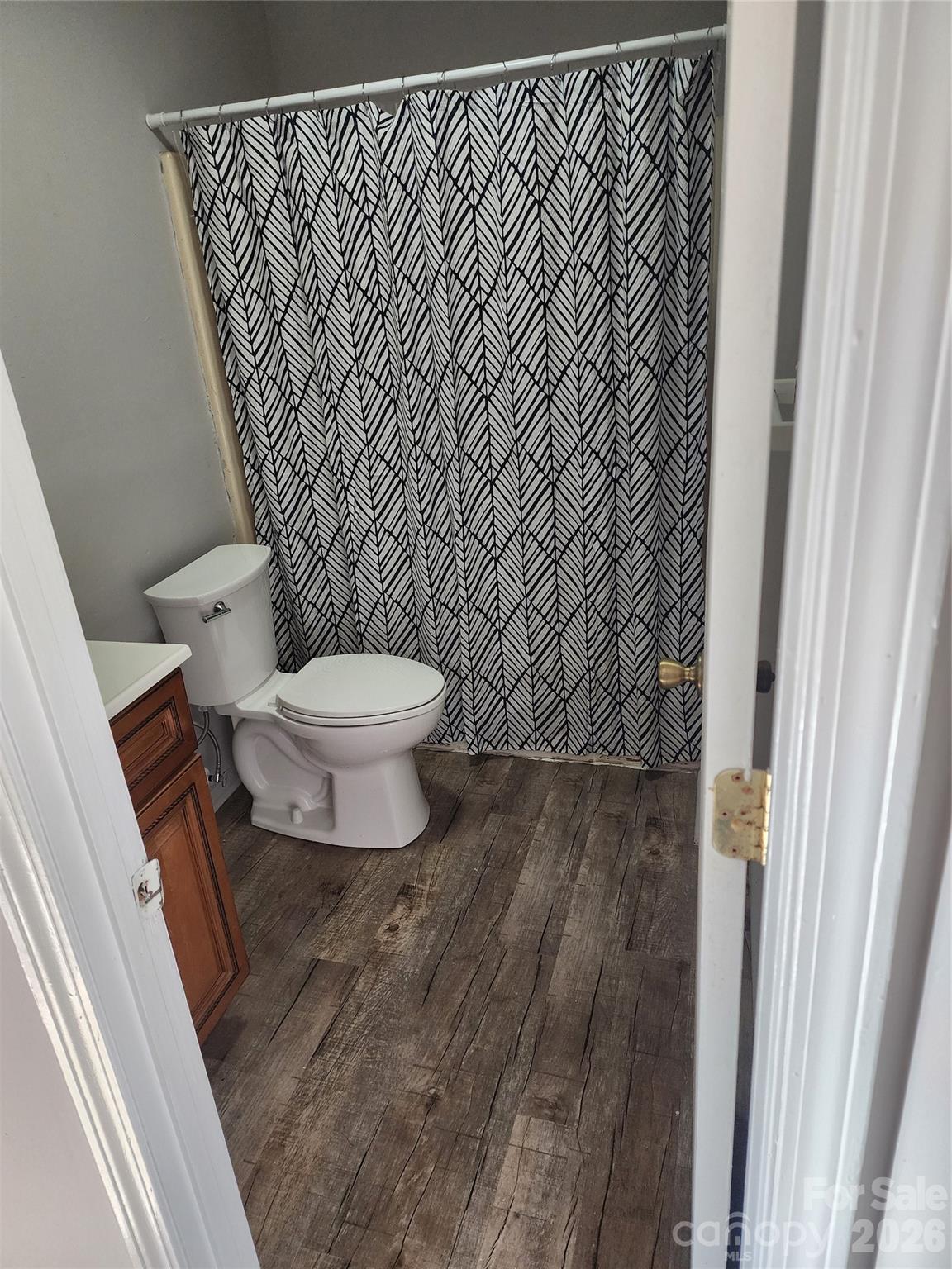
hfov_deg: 58.9
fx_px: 843
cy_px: 634
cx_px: 476
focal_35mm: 23
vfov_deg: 73.9
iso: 250
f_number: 1.8
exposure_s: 1/120
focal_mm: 6.4
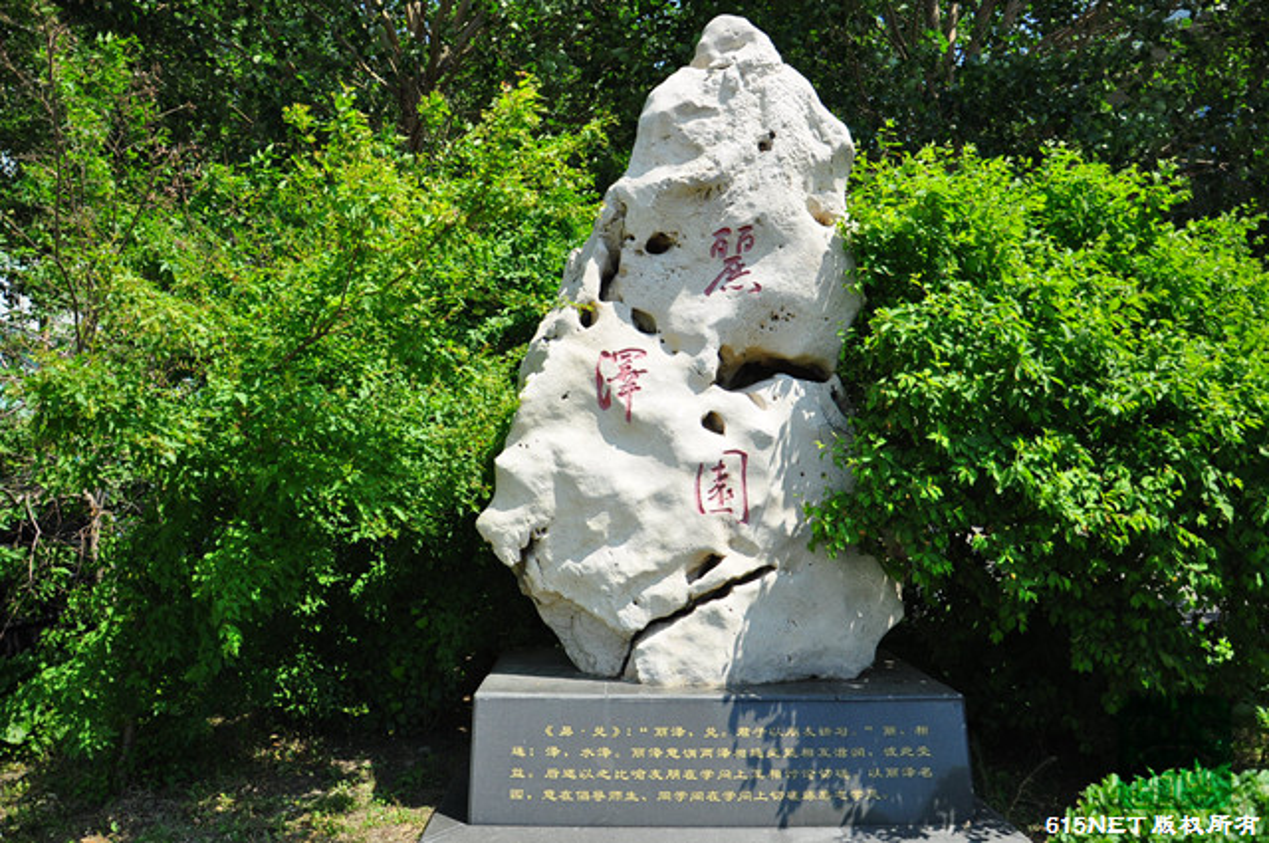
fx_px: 951
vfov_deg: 47.8
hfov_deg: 67.4
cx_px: 634
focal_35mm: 27
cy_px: 422
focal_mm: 18
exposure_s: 1/1600
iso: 320
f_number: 3.5
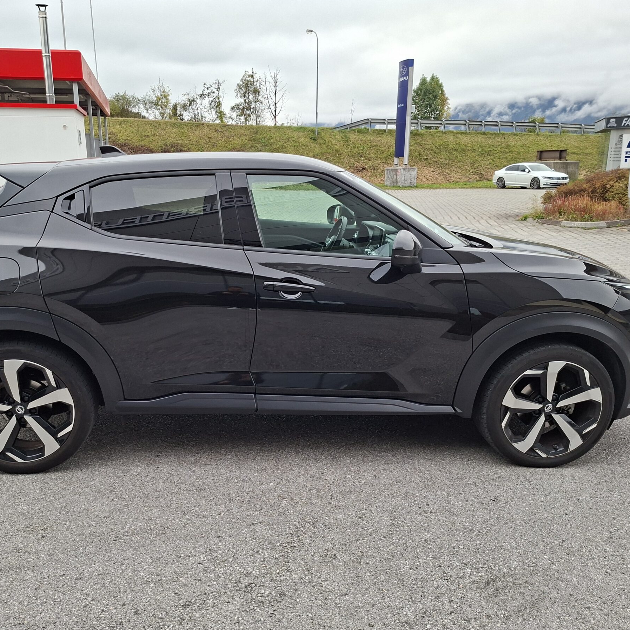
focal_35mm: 29
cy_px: 335
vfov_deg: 55.6
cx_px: 273
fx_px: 597
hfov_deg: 55.4
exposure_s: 1/433
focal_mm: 5.54
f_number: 1.8
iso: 50
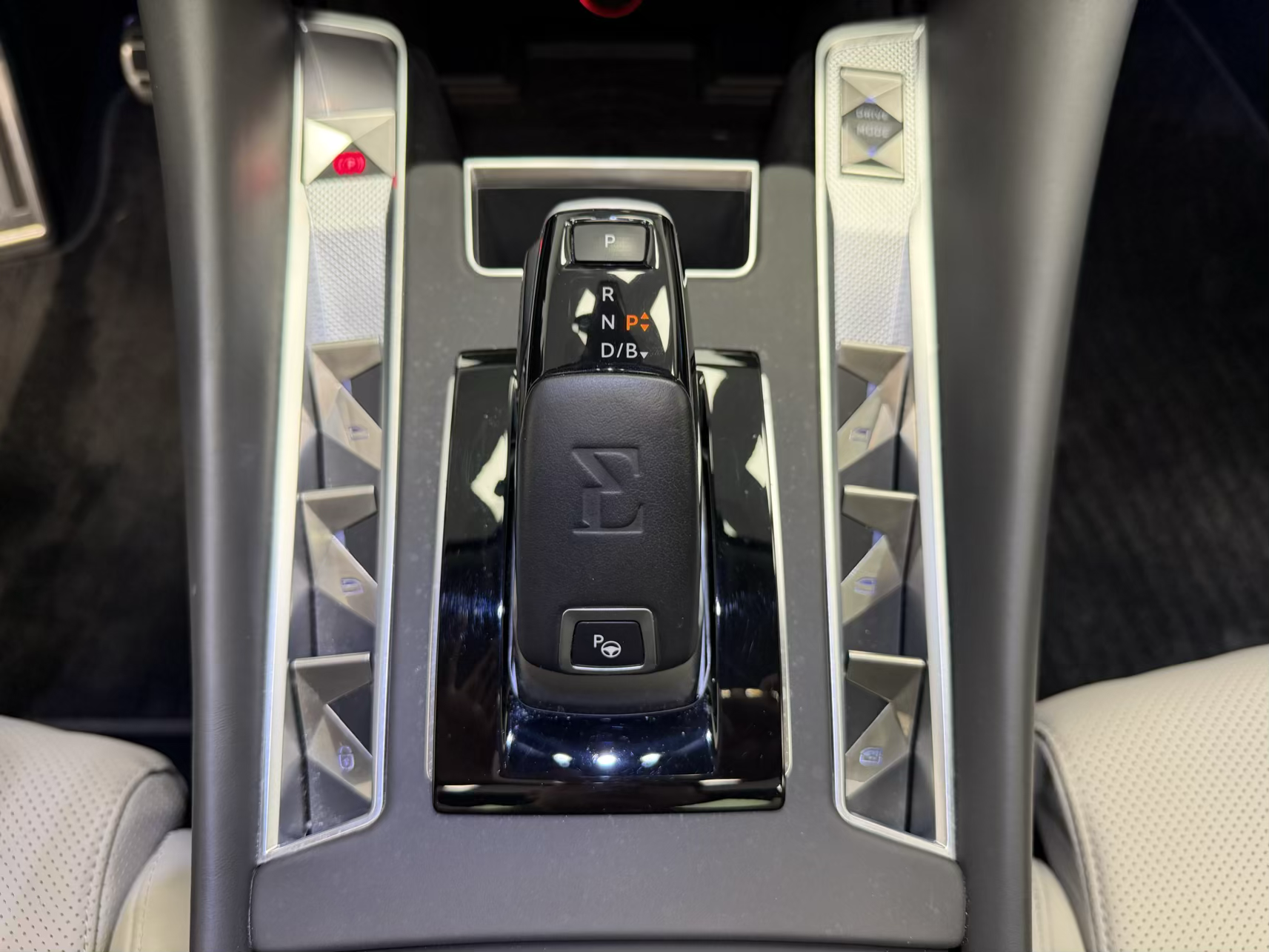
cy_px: 476
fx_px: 880
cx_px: 634
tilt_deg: -60.7
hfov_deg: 71.6
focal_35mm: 24
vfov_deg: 56.8
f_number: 1.78
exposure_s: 1/50
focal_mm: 6.76
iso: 200
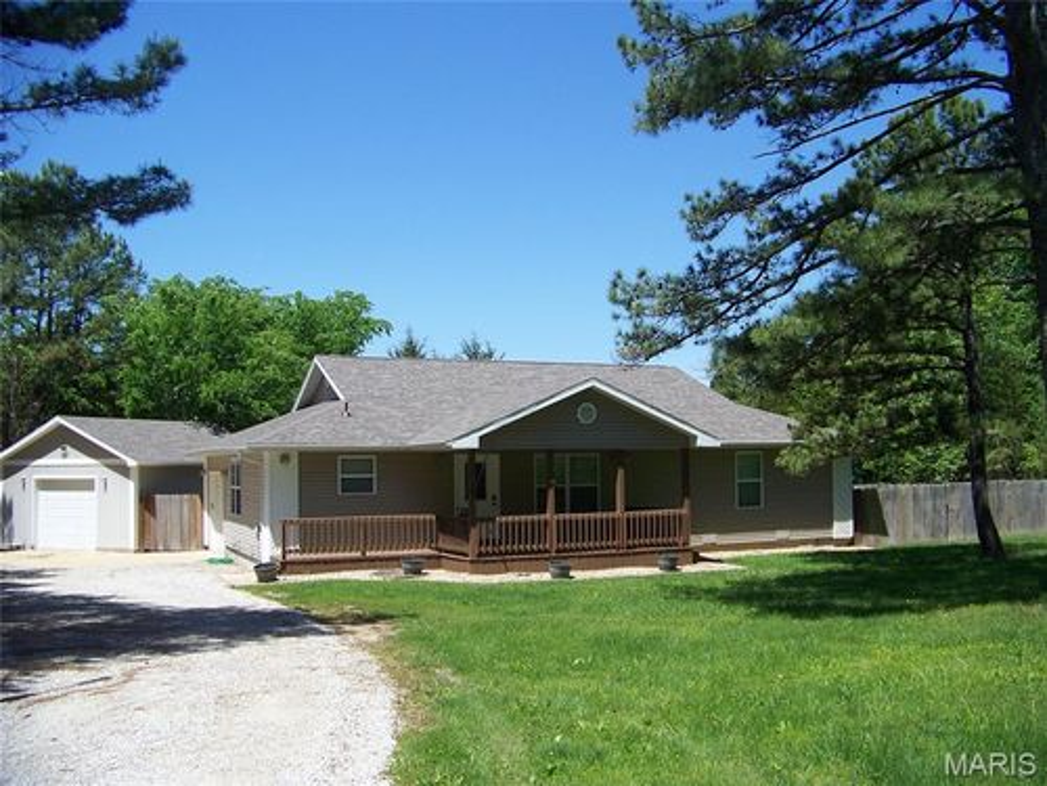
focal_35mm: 36
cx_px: 524
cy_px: 393
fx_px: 1089
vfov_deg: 39.7
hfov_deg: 51.4
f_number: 2.8
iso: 64
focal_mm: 5.85
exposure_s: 1/800
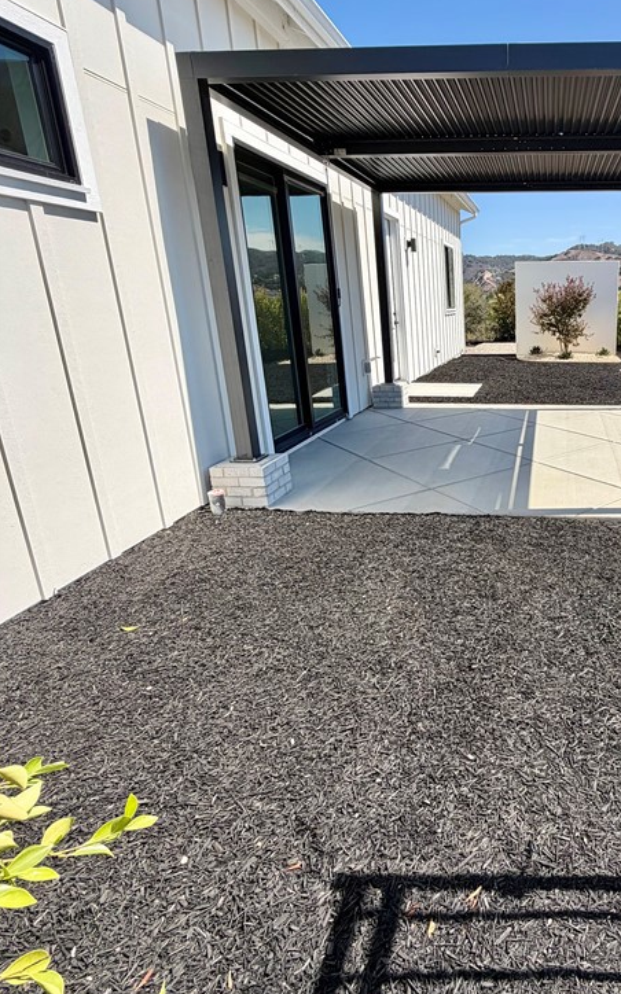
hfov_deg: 52.5
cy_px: 463
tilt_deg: -15.6
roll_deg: +0.8
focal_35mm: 21
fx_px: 569
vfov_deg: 82.2
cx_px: 521
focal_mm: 2.22
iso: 32
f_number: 2.2
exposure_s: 1/770
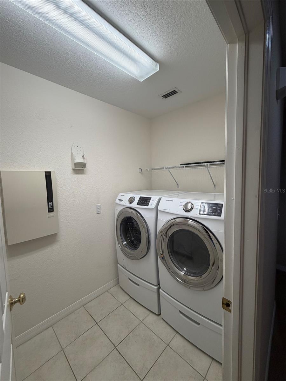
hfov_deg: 85.7
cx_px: 143
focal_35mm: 14
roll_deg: +1.7
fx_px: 154
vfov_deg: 102.1
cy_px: 190
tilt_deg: -3.5
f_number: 2.2
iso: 125
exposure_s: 1/120
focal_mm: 2.22
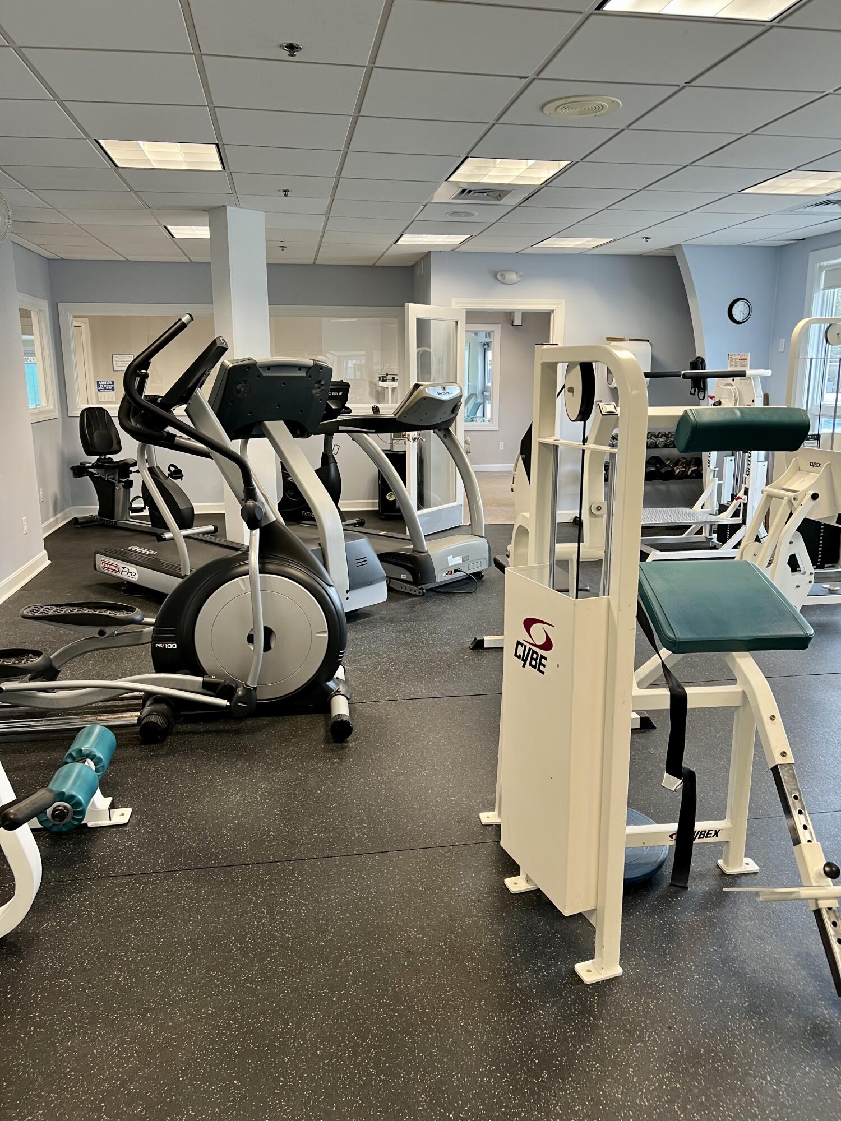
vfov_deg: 67.3
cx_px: 420
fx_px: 842
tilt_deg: -12.1
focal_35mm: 26
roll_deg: +0.6
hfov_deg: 53.1
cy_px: 560
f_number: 1.5
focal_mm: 5.7
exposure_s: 1/60
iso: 80
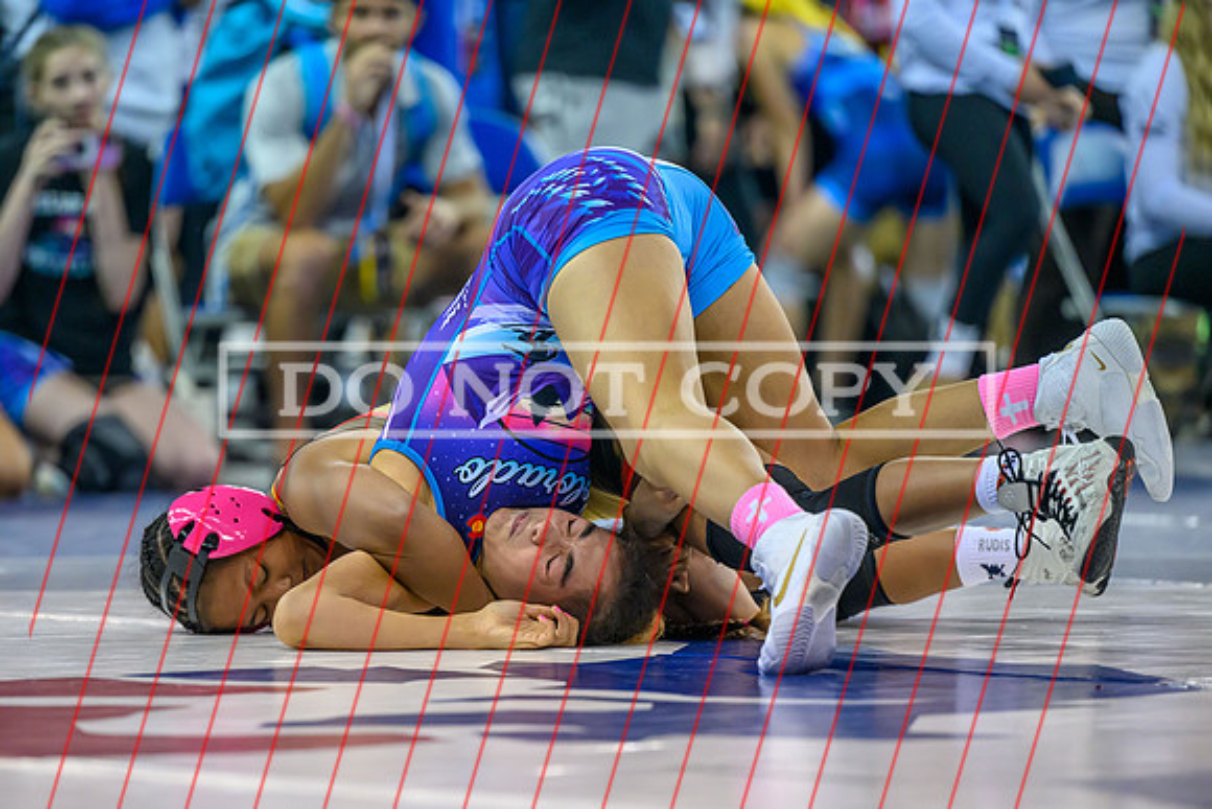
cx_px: 506
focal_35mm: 234
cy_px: 426
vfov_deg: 5.9
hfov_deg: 8.8
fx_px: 7878
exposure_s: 1/800
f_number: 2.8
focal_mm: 200
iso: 3200
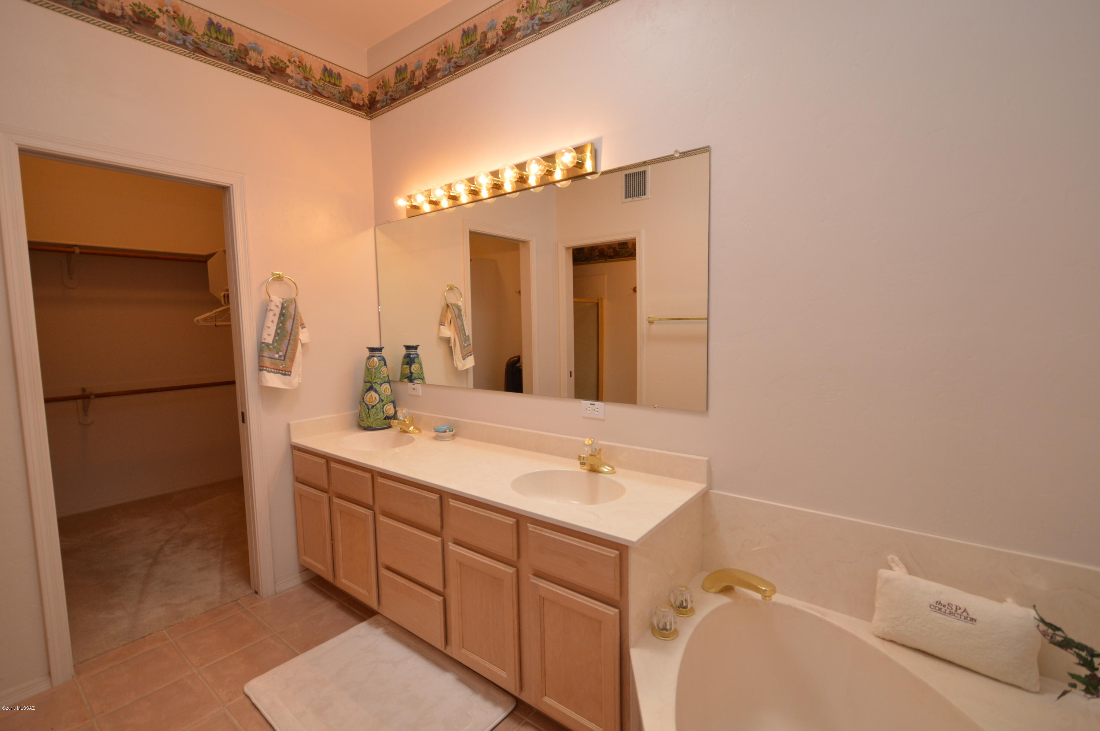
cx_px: 550
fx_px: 458
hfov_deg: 100.4
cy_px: 366
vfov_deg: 77.2
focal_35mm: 15
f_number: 4
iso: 400
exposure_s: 1/60
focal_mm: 10
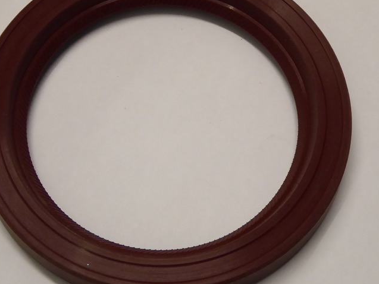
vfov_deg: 14.0
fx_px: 1161
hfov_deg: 18.5
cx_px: 164
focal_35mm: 106
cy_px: 129
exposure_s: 1/60
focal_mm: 12.5
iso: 400
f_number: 4.5
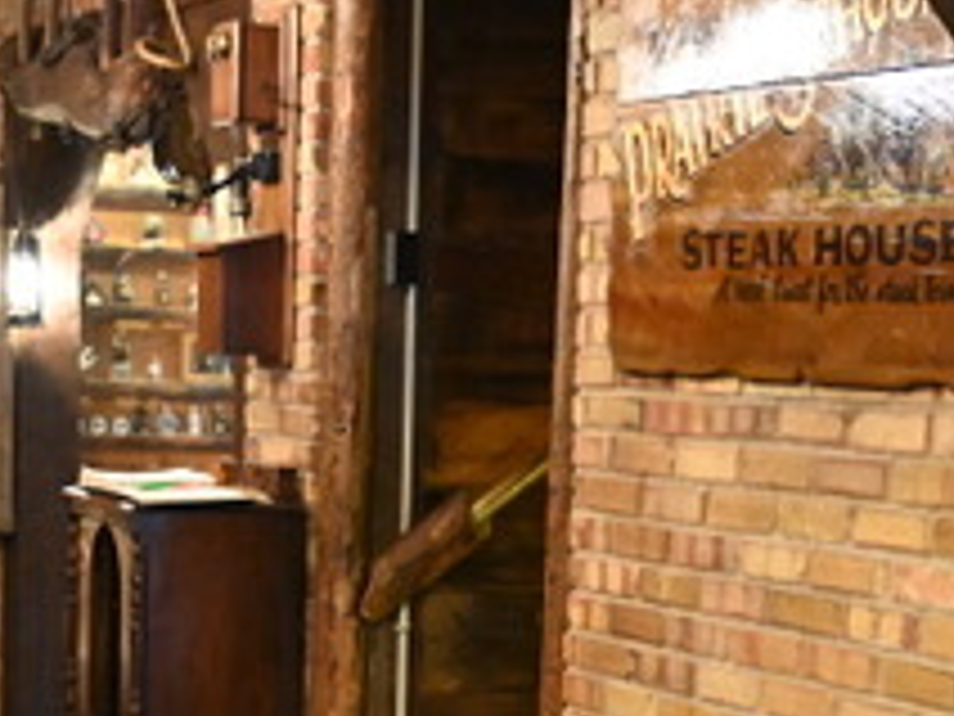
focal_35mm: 93
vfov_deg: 15.5
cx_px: 544
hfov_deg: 21.1
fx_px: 2563
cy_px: 779
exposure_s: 1/60
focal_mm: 32
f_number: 4
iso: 14400
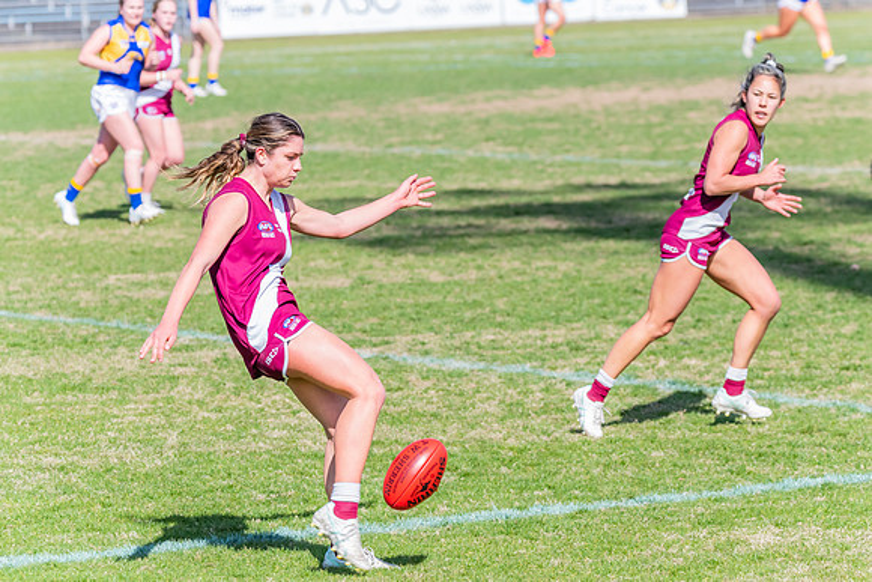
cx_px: 456
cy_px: 301
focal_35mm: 253
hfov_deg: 8.1
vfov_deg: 5.4
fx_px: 6127
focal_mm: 240
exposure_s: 1/1600
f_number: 9
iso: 800
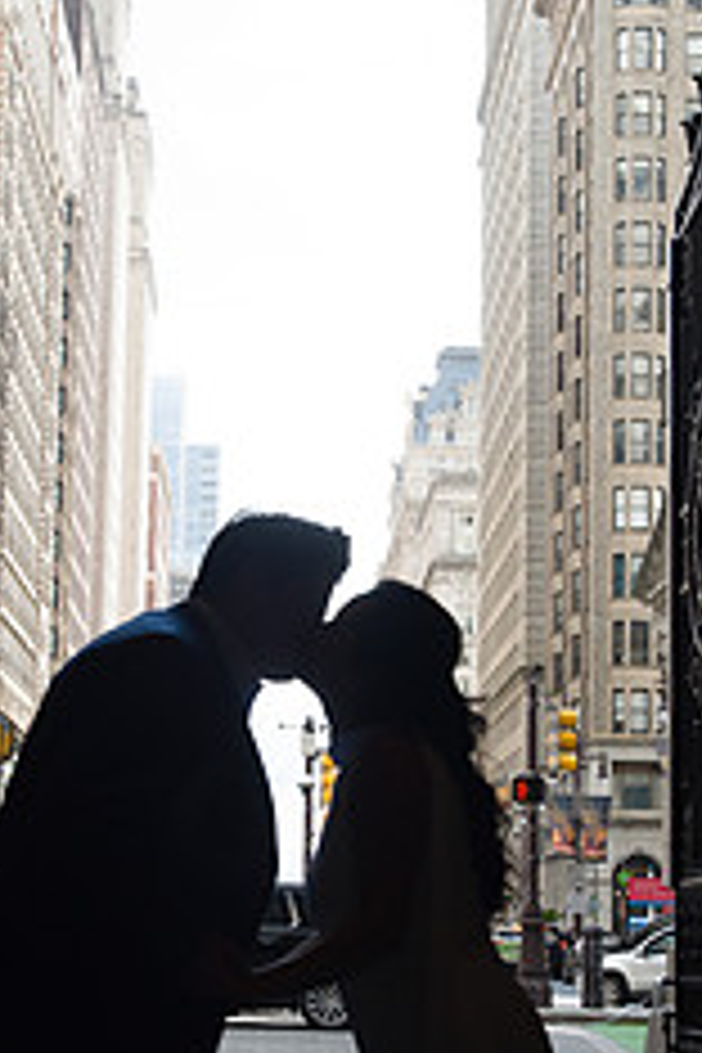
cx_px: 279
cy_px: 684
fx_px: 2135
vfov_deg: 27.6
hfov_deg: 18.7
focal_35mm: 73
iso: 800
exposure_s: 1/640
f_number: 5
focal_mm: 38
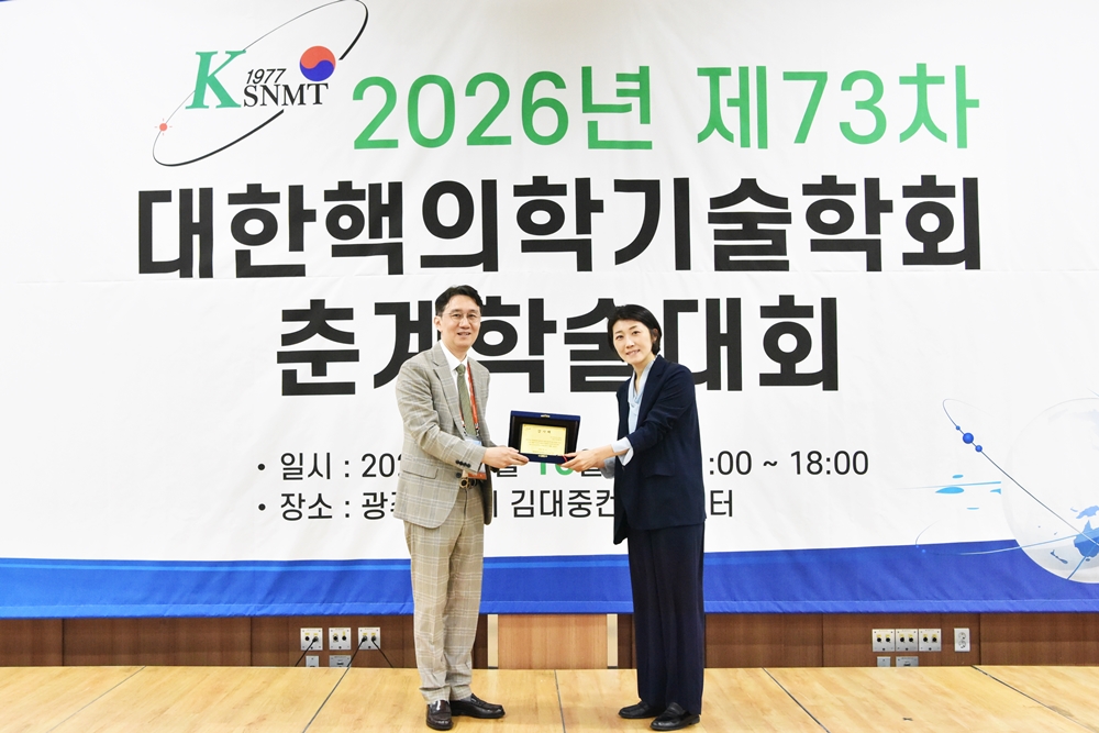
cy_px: 366
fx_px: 977
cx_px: 550
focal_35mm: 32
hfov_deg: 58.7
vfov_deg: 41.1
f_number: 6.3
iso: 6400
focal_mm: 32
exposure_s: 1/160
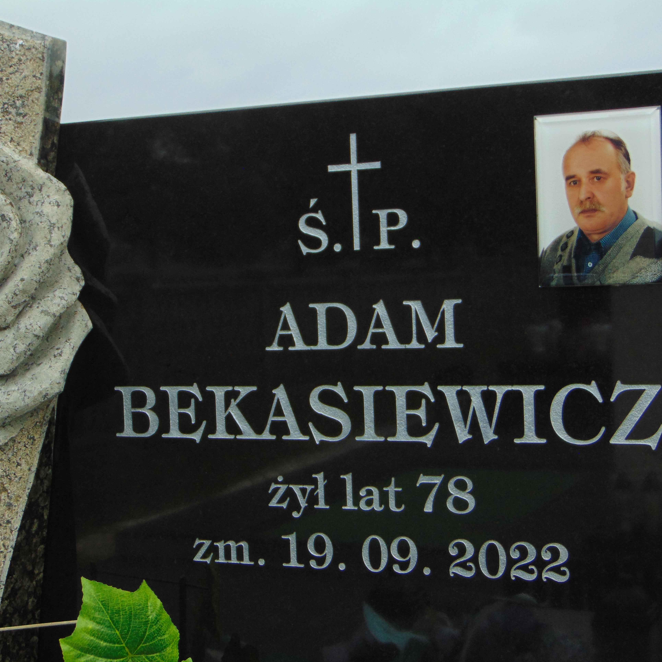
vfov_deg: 29.1
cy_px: 331
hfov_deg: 29.1
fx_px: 1277
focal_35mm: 59
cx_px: 351
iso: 80
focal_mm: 9
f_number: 3.5
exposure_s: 1/250
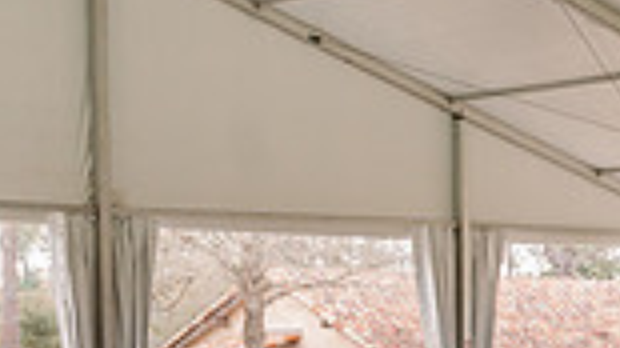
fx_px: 1545
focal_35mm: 94
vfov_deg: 12.6
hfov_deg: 19.5
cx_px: 956
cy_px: 400
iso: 320
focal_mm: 24
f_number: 4.5
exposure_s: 1/250
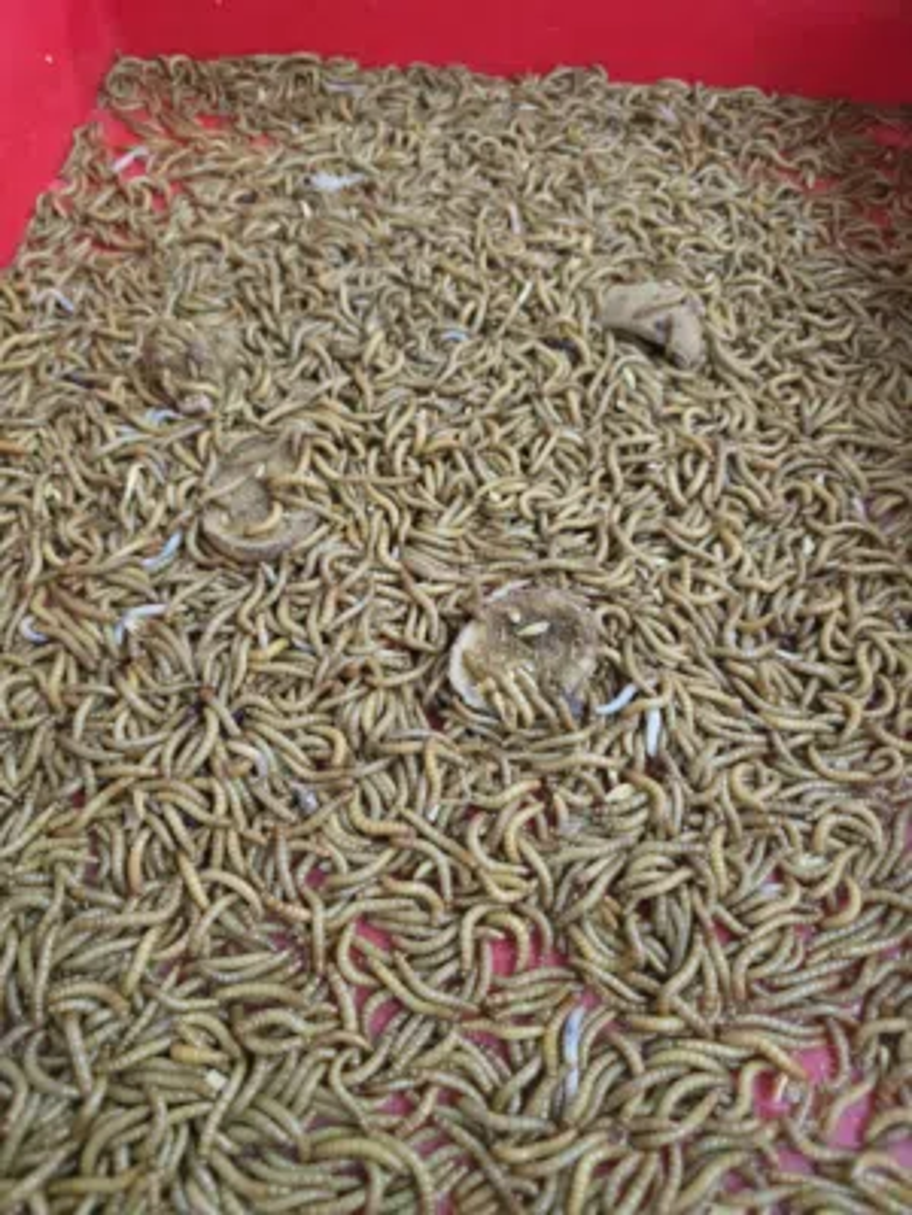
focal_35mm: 23
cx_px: 456
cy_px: 608
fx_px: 808
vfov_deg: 73.9
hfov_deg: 58.9
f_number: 1.7
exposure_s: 1/100
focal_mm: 6.3
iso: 1600
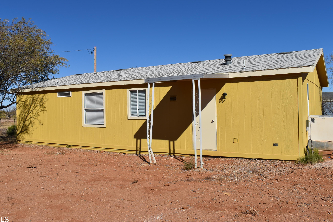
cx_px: 157
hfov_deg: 60.2
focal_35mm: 31
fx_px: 287
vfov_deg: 42.3
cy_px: 103
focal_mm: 18
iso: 100
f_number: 10
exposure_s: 1/400
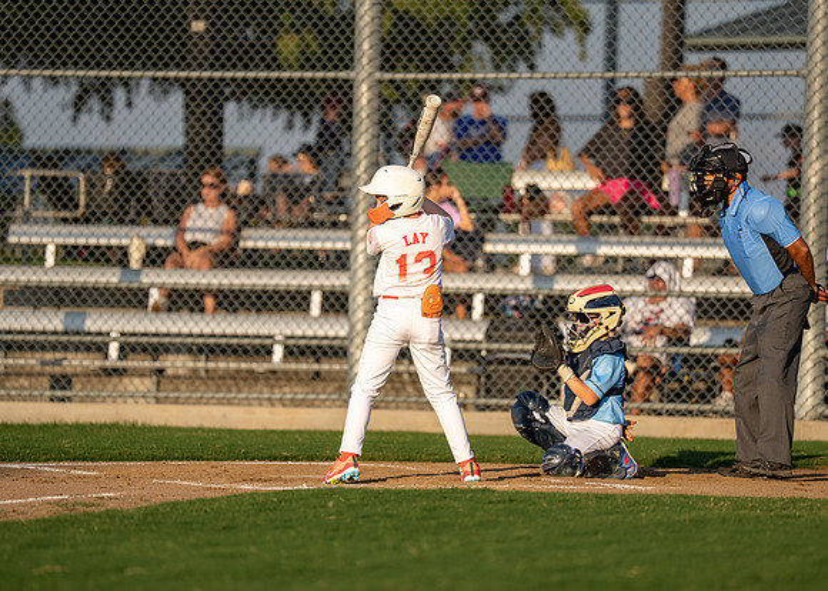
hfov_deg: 8.8
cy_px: 315
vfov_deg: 6.3
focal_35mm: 230
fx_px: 5401
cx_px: 415
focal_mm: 200
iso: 250
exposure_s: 1/4000
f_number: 2.8
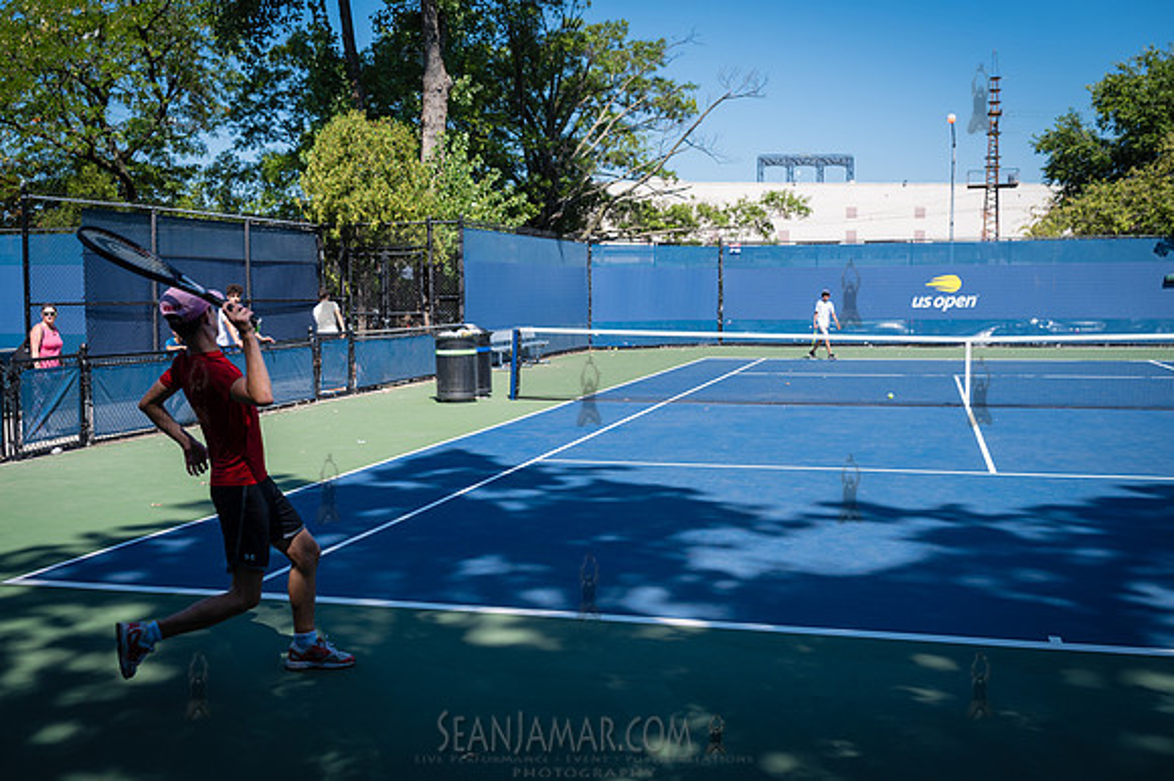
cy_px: 390
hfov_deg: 51.5
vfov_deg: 35.6
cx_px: 587
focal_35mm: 37
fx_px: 1216
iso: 100
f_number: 4
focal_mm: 35
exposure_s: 1/640
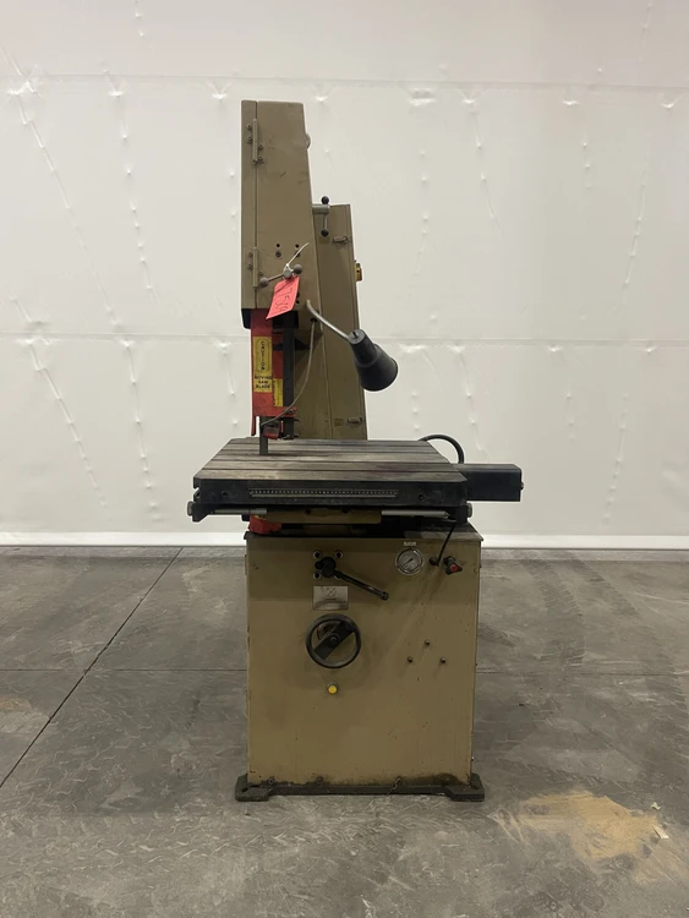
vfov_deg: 69.4
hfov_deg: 54.9
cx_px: 344
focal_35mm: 25
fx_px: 663
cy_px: 459
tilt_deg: -9.4
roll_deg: -0.6
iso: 250
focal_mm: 5.1
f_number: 1.6
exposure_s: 1/60
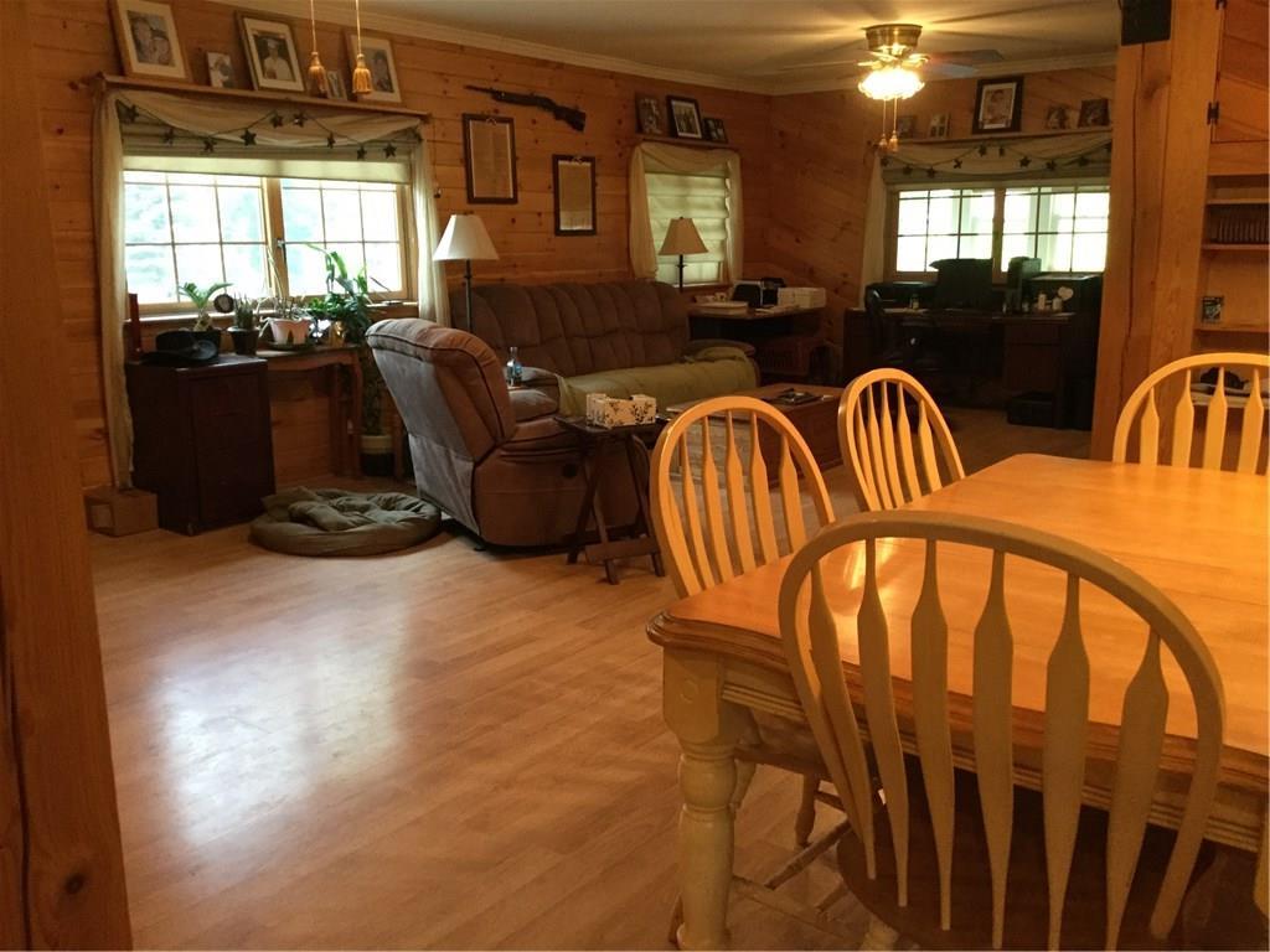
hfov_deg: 58.4
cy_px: 476
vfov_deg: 45.4
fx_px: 1137
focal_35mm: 31
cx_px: 635
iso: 125
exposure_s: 1/30
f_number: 2.4
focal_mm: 3.3
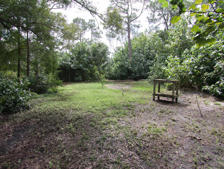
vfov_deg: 66.0
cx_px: 112
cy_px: 84
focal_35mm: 20
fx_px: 129
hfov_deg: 81.7
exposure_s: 1/250
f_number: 2.8
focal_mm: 10
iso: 100
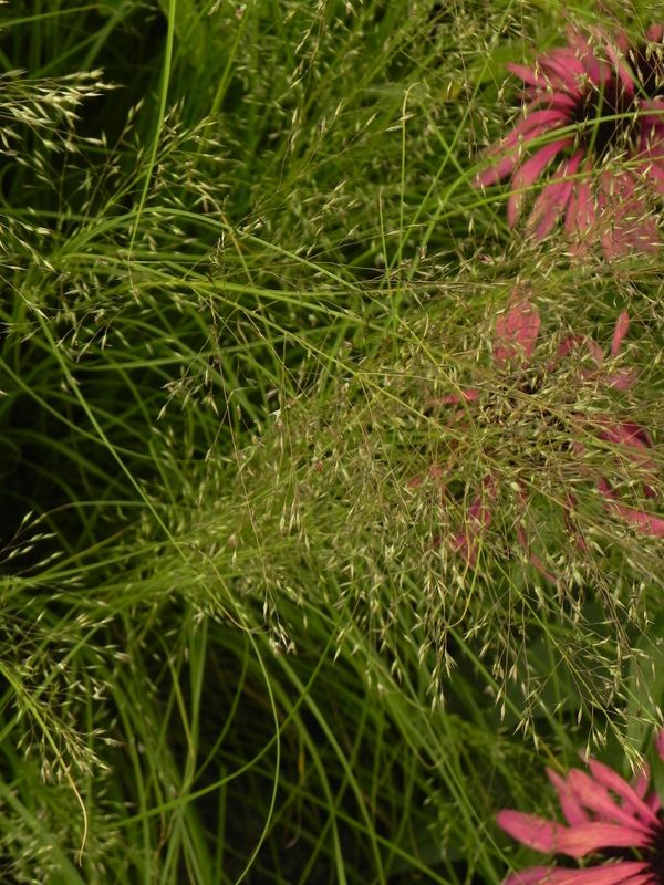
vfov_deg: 18.7
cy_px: 442
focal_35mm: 105
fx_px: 2685
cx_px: 332
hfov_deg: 14.1
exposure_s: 1/400
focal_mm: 18.8
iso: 160
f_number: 4.5
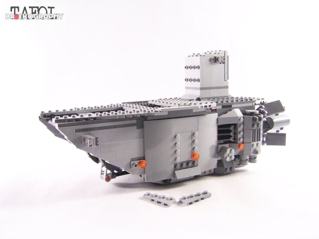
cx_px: 160
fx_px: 350
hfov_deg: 49.0
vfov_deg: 37.7
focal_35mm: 38
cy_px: 120
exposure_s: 1/60
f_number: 3.2
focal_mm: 6.3
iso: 400
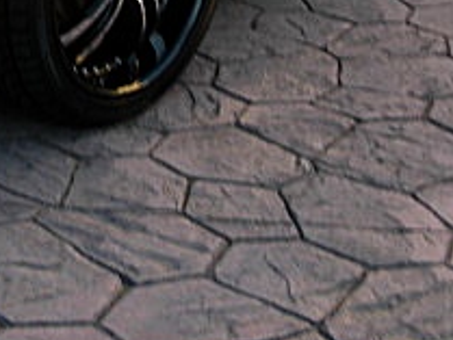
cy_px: -117
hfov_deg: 17.5
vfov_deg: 13.0
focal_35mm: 110
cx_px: 7
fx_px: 1440
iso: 50
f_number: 2.8
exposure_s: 1/80
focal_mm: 6.3
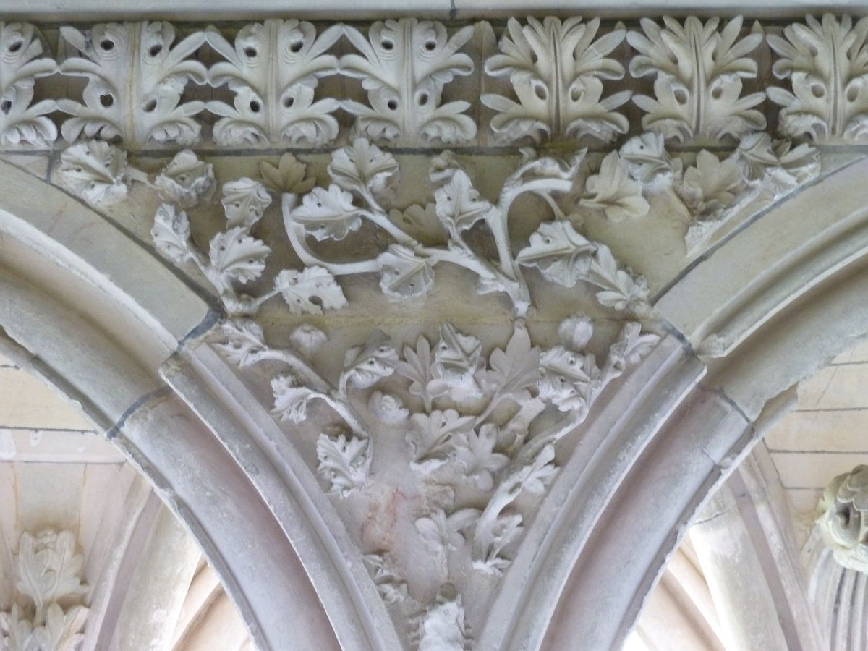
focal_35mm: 72
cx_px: 434
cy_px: 326
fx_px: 1805
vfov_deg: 20.4
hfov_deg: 27.0
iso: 400
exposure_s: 1/10
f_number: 4.1
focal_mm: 11.9
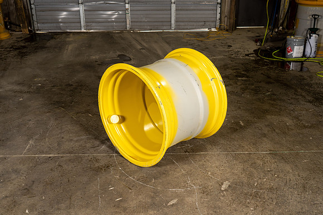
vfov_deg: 35.1
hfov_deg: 50.7
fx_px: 341
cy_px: 108
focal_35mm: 38
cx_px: 162
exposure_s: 1/100
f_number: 5.6
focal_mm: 38
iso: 800
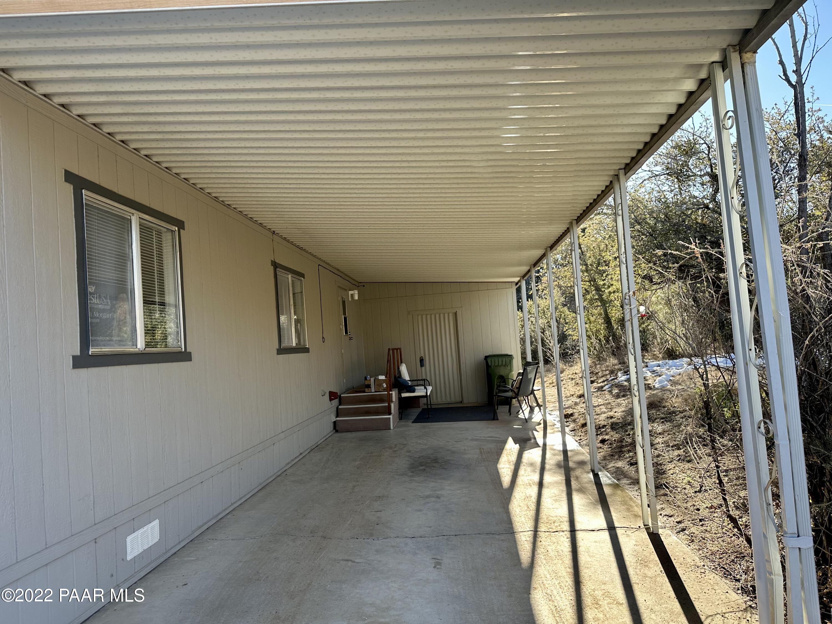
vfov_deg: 56.8
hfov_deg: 71.6
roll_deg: +4.6
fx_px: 577
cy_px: 312
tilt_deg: +2.2
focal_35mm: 24
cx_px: 416
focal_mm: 6.86
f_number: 1.78
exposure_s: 1/642
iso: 80
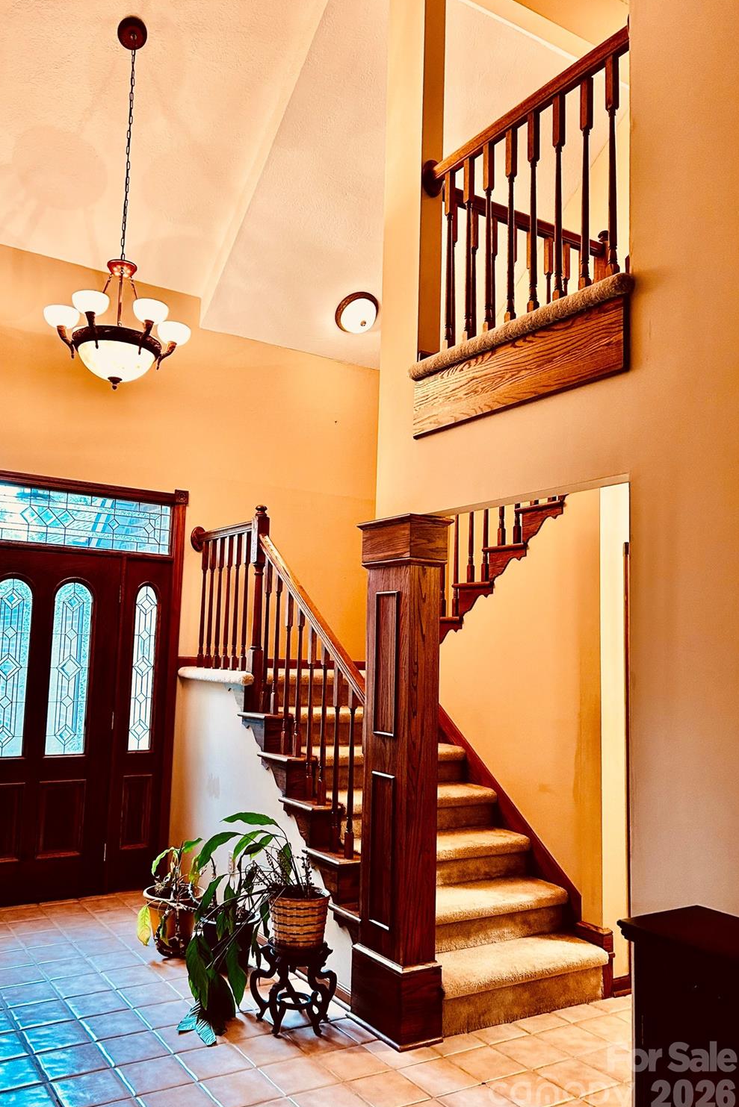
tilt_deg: +5.8
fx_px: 862
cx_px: 311
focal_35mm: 28
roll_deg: -2.6
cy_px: 552
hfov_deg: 46.2
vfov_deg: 65.5
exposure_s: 1/60
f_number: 1.5
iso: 160
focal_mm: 5.7
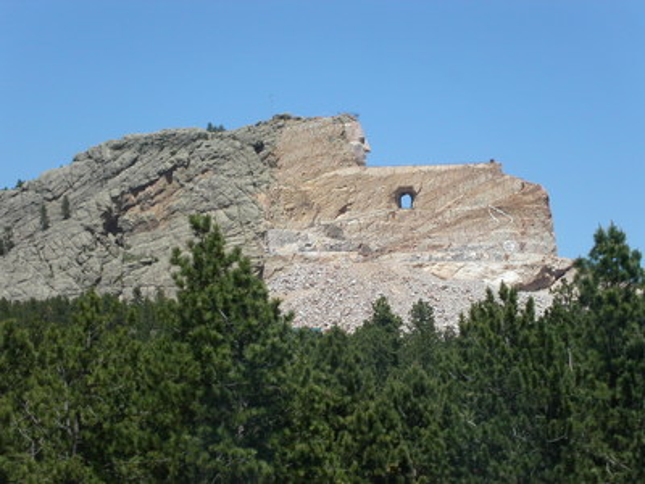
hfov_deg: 17.3
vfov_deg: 13.0
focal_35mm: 114
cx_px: 322
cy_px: 242
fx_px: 2124
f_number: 8
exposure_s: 1/250
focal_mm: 23.4
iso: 100
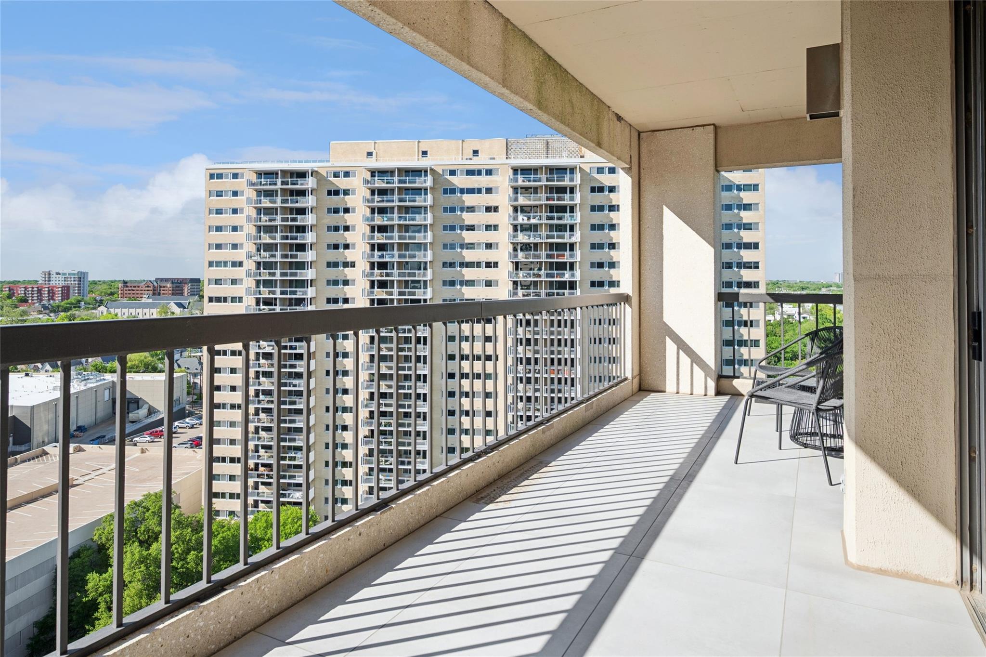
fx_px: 561
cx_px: 493
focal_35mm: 20
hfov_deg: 82.6
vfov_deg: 60.7
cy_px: 328
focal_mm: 20.5
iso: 250
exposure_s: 1/80
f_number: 9
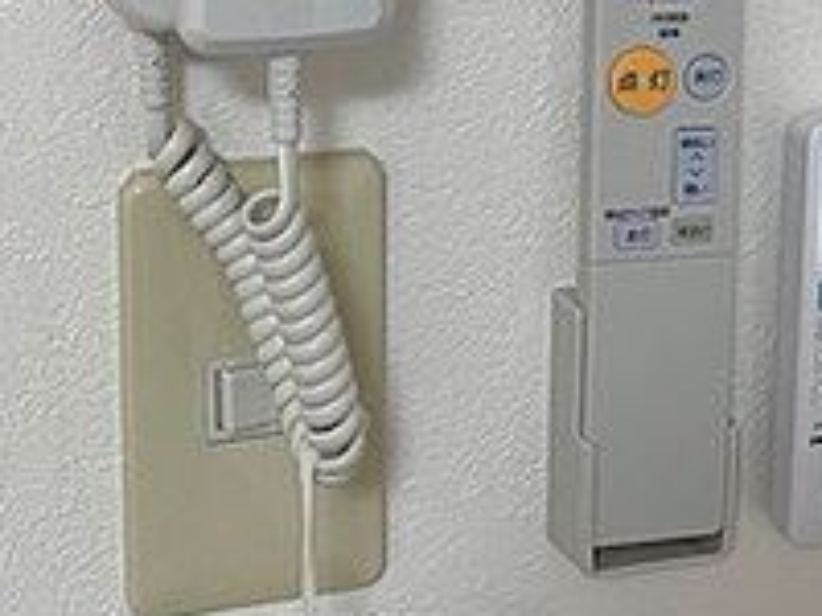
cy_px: -131
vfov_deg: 17.9
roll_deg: +0.0
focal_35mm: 78
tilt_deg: -6.9
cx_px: 399
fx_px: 1852
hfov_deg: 25.0
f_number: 1.8
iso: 100
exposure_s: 1/75
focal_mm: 4.25
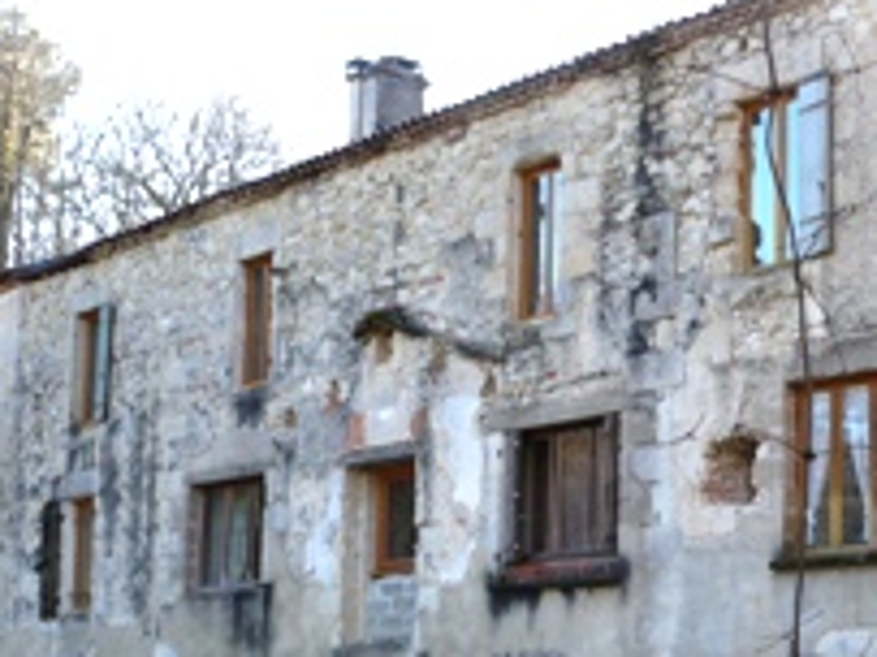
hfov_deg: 27.6
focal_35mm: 69
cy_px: 501
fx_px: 1747
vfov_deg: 21.1
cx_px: 696
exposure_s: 1/200
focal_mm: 5.8
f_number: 2.8
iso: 100
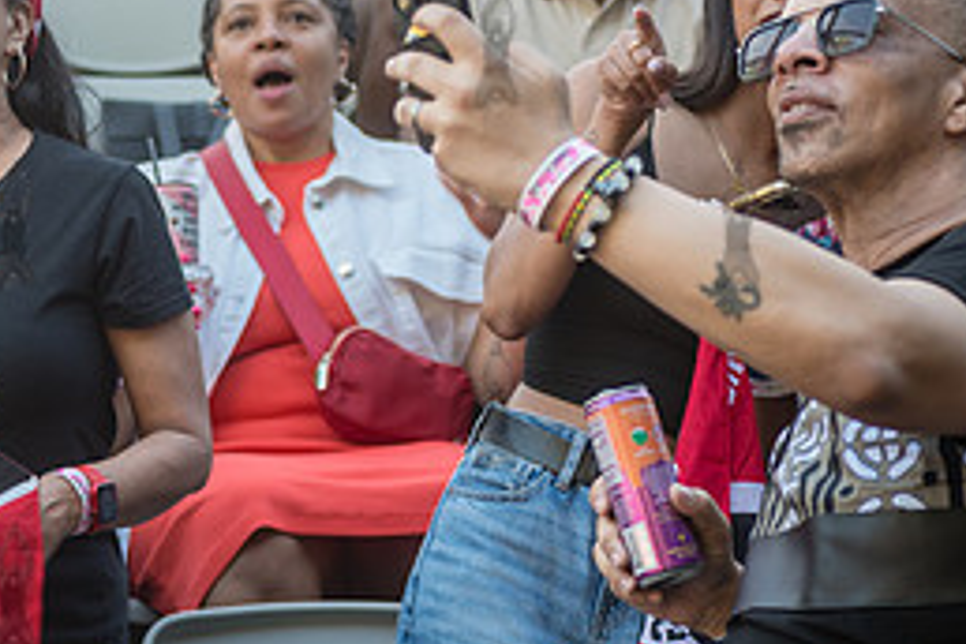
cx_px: 11
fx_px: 4830
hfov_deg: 11.3
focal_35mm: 180
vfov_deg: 7.6
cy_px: 223
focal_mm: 80
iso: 250
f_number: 3.5
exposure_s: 1/80
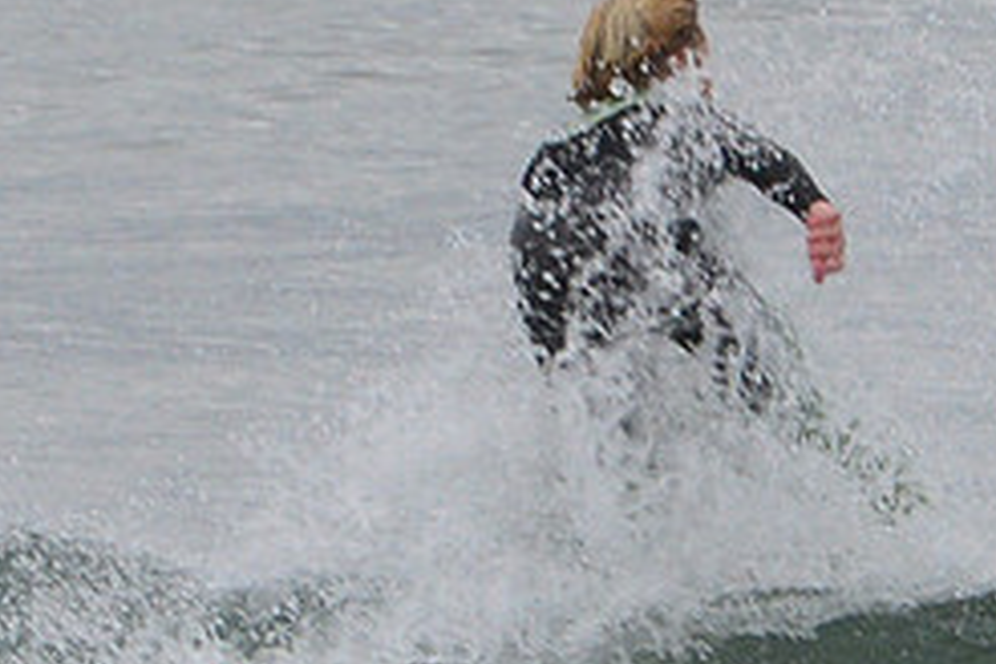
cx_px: 866
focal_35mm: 1297
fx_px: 35881
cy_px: 419
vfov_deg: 1.1
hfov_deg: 1.6
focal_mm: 550
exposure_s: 1/500
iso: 1000
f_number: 13
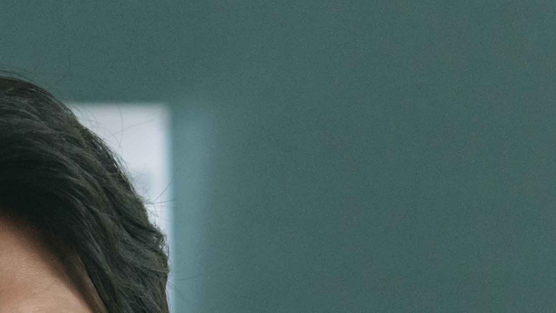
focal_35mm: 670
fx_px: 9876
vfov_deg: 1.8
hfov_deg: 3.2
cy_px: 771
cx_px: 262
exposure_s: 1/160
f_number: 4
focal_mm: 117
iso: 1250
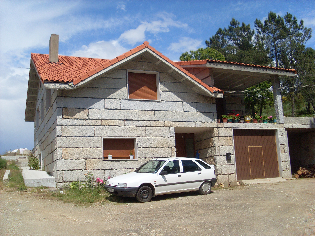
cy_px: 118
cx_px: 158
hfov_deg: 49.0
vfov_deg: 37.7
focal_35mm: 38
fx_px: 346
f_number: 7.7
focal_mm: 6.3
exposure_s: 1/350
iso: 80
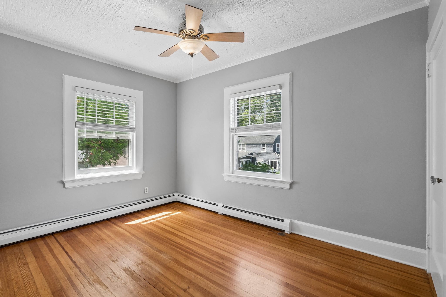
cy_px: 148
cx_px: 223
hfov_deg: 96.7
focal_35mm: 16
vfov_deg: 73.7
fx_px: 198
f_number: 8
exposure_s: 1/50
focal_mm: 16
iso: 320
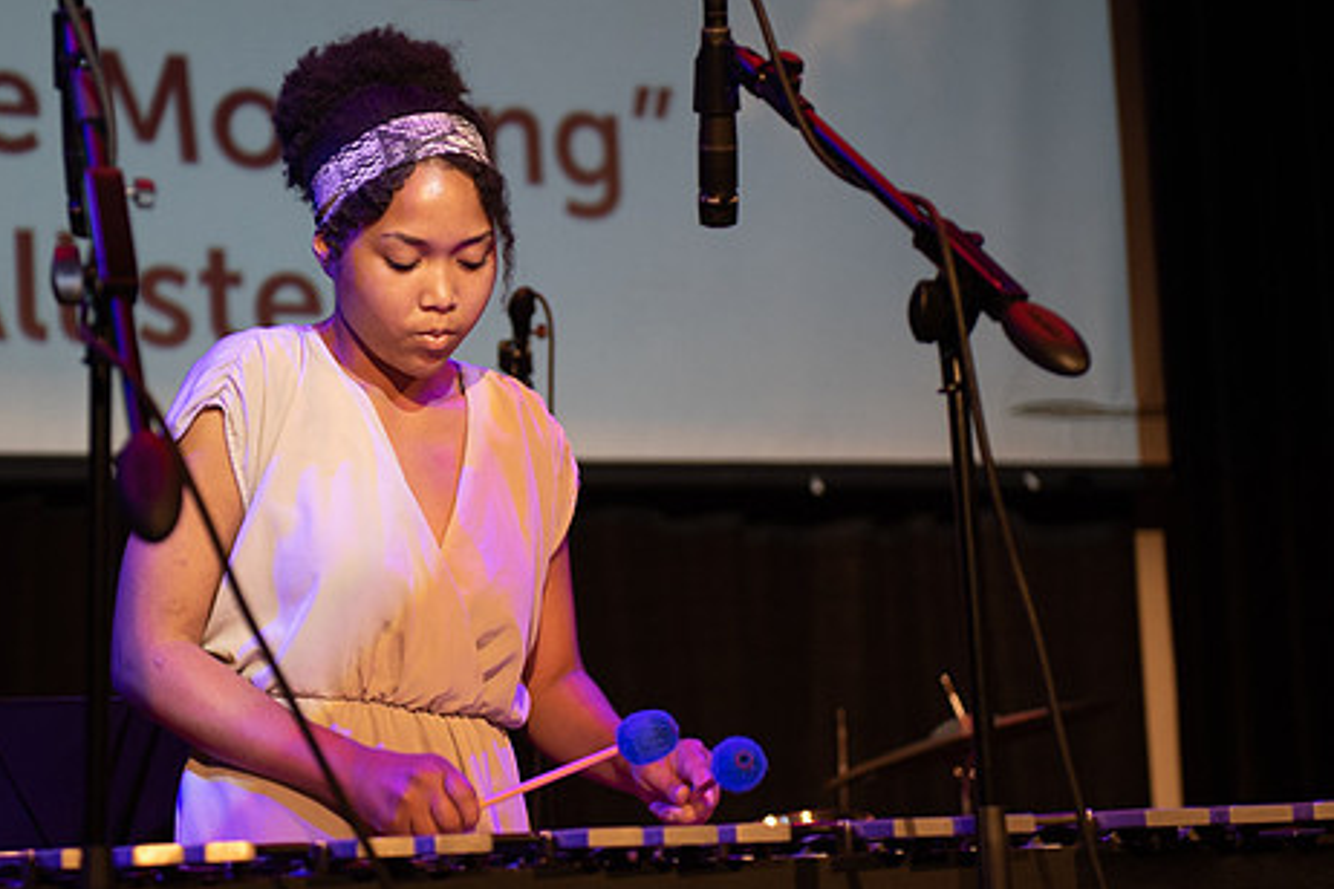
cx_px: 438
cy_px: 397
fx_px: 4150
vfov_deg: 12.2
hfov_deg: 18.2
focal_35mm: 112
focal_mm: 70
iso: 1600
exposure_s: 1/125
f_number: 2.8
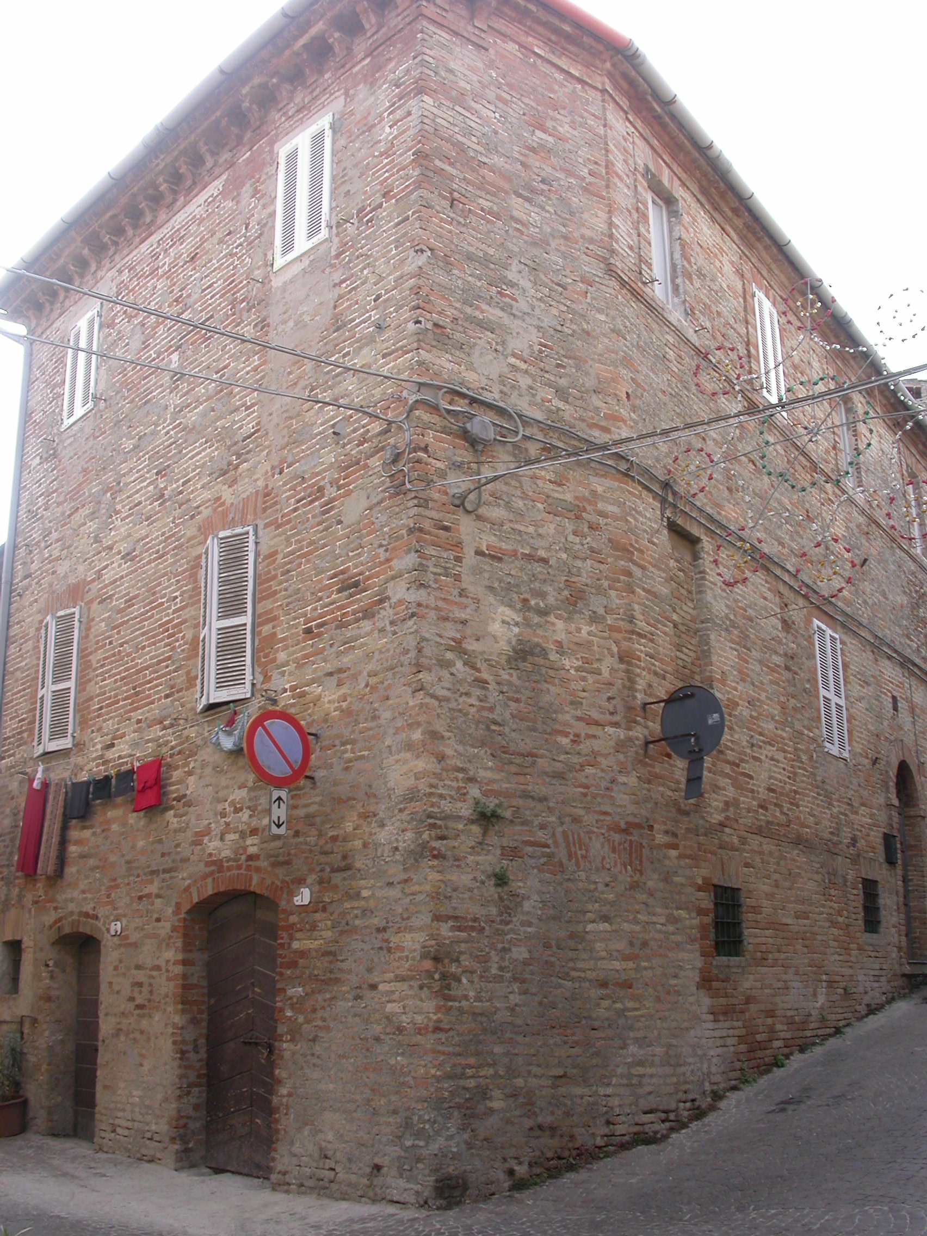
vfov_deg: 49.0
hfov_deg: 37.7
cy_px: 618
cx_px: 464
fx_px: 1357
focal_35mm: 38
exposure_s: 1/164
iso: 100
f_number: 4.7
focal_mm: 7.85
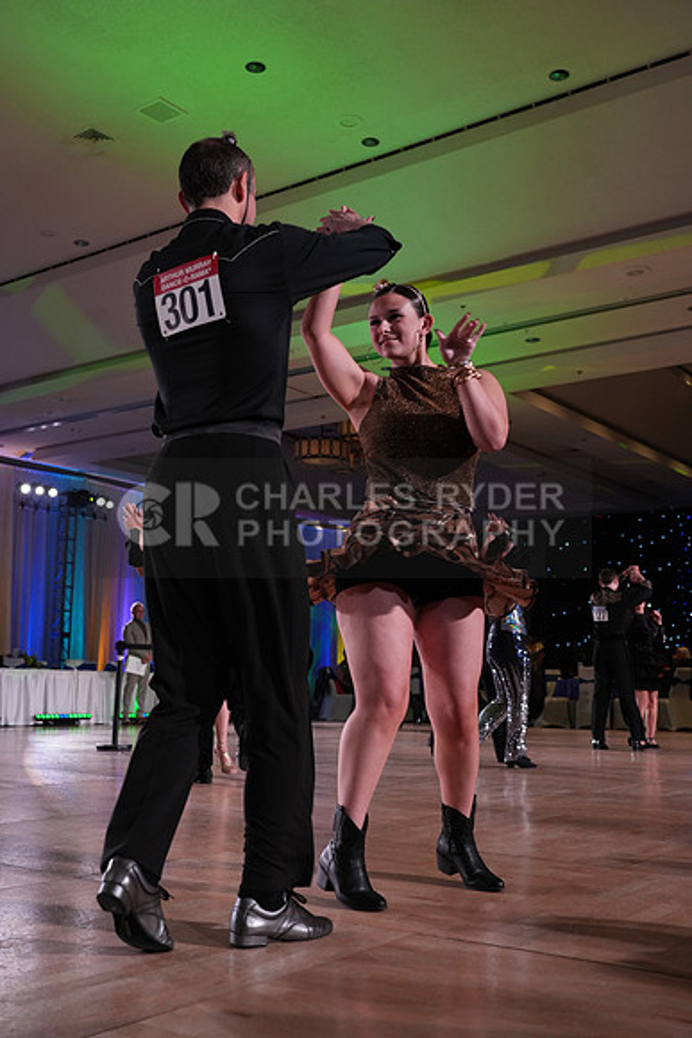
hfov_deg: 37.9
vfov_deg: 54.4
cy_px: 519
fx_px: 1008
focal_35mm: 35
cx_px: 346
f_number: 4
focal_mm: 35
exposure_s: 1/400
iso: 1600
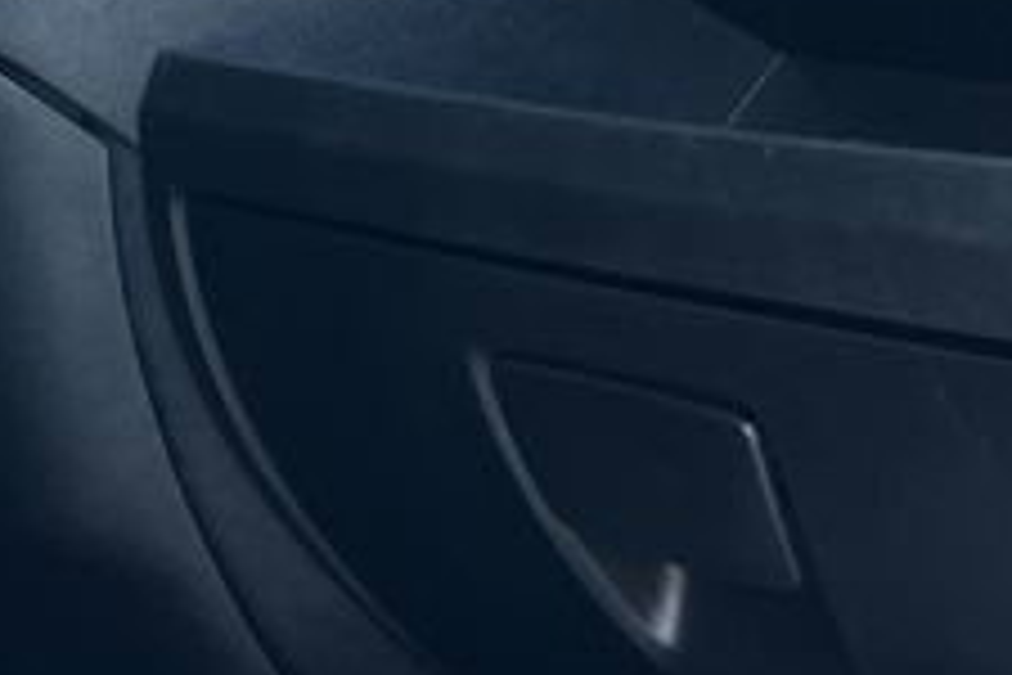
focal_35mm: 123
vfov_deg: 10.3
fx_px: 3457
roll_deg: +0.0
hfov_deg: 15.9
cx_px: -243
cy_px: -644
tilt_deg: +4.1
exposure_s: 1/122
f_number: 1.6
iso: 50
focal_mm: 5.1
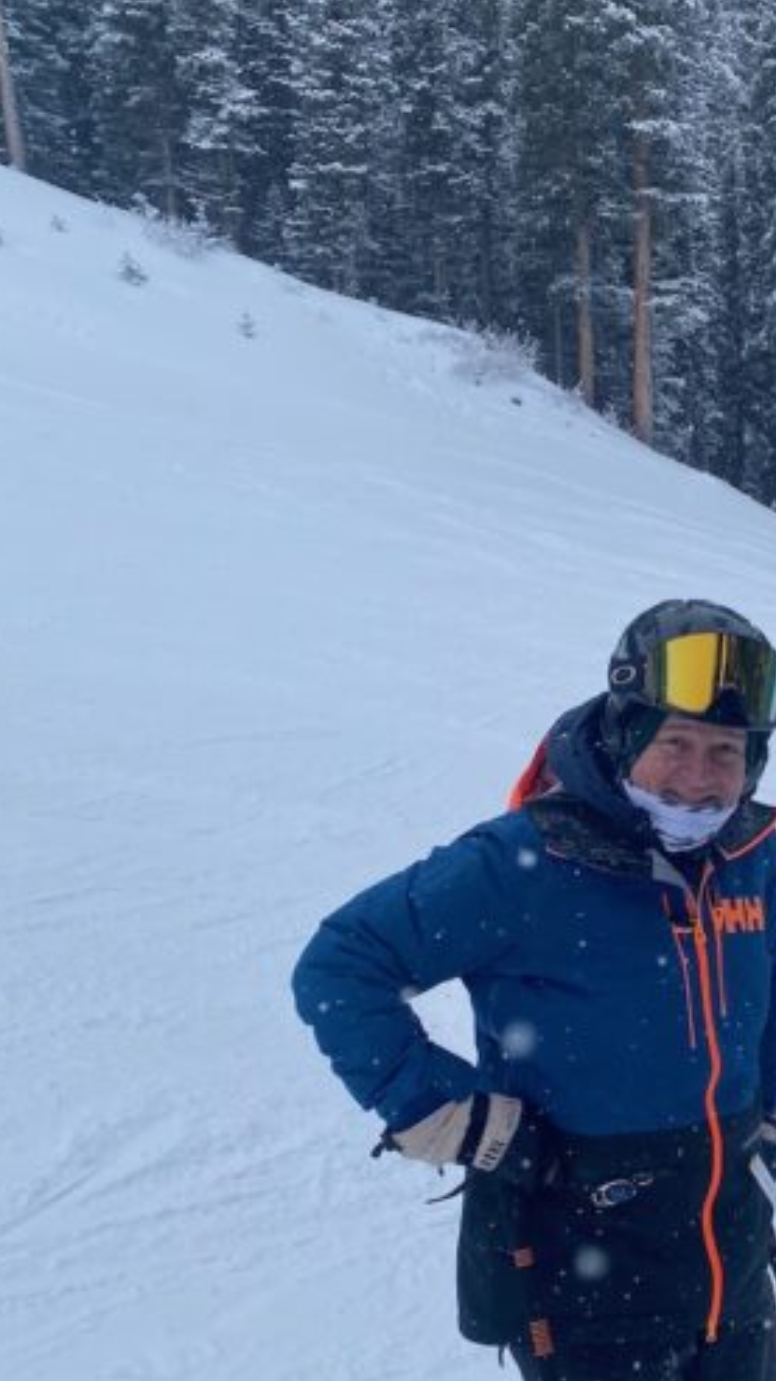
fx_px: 1684
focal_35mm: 46
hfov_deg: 24.4
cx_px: 824
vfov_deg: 44.0
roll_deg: -2.2
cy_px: 910
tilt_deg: -14.2
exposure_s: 1/816
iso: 32
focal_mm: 4.25
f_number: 1.8
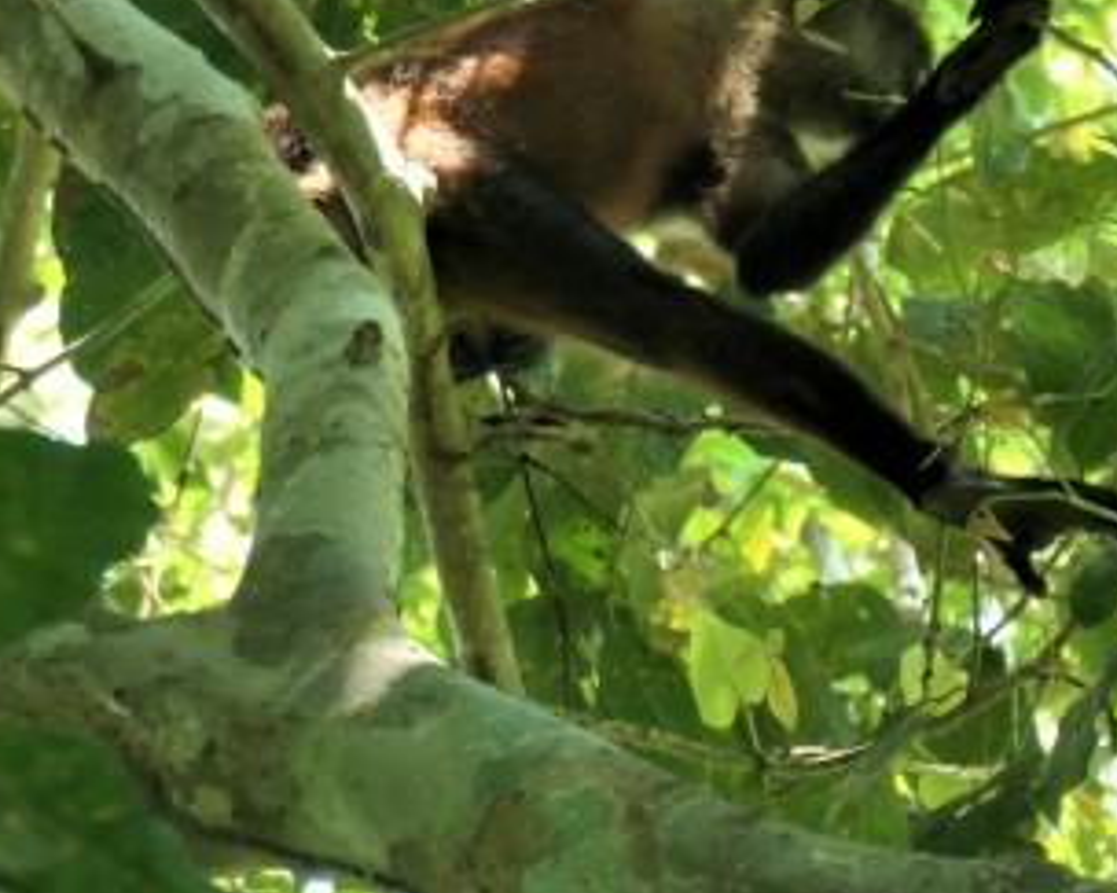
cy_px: 285
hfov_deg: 2.2
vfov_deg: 1.8
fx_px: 28653
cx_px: 26
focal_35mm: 867
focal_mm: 128.4
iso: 1600
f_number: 6.4
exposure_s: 1/125
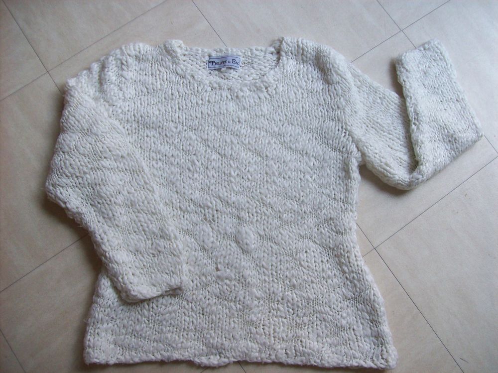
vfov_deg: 39.6
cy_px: 186
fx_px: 518
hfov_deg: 51.4
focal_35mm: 36
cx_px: 249
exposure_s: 1/56.2
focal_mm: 6
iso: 160
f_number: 2.7
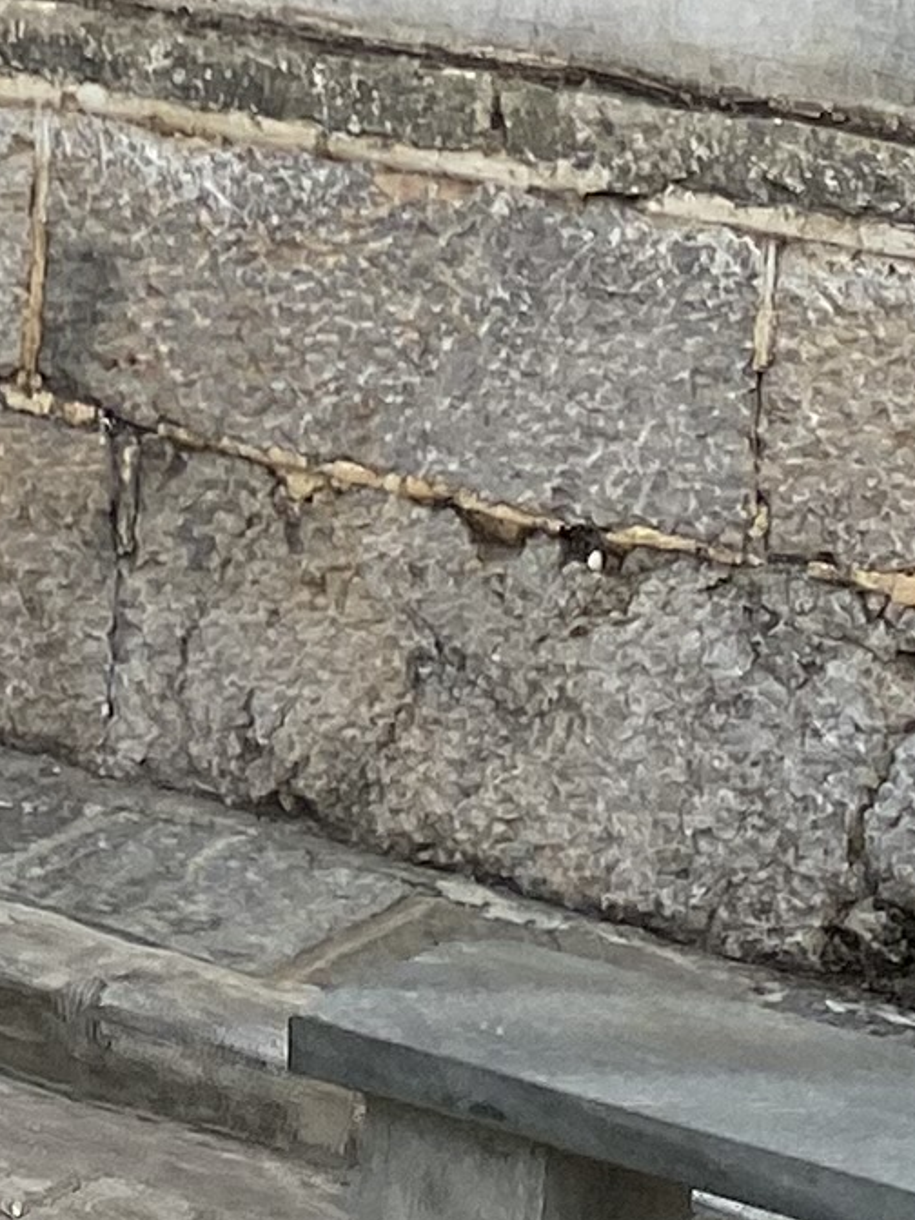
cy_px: -1500
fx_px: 5498
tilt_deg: +4.2
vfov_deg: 11.1
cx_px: -713
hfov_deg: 9.1
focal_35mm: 156
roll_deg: +0.1
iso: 32
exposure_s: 1/1653
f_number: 1.8
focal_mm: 4.25
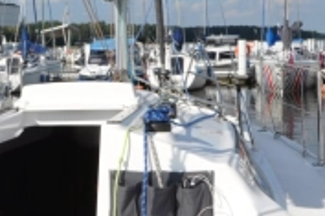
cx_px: 2
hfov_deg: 23.2
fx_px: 758
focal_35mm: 84
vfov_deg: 16.2
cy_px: 132
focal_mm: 18
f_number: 16
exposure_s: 1/250
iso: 200
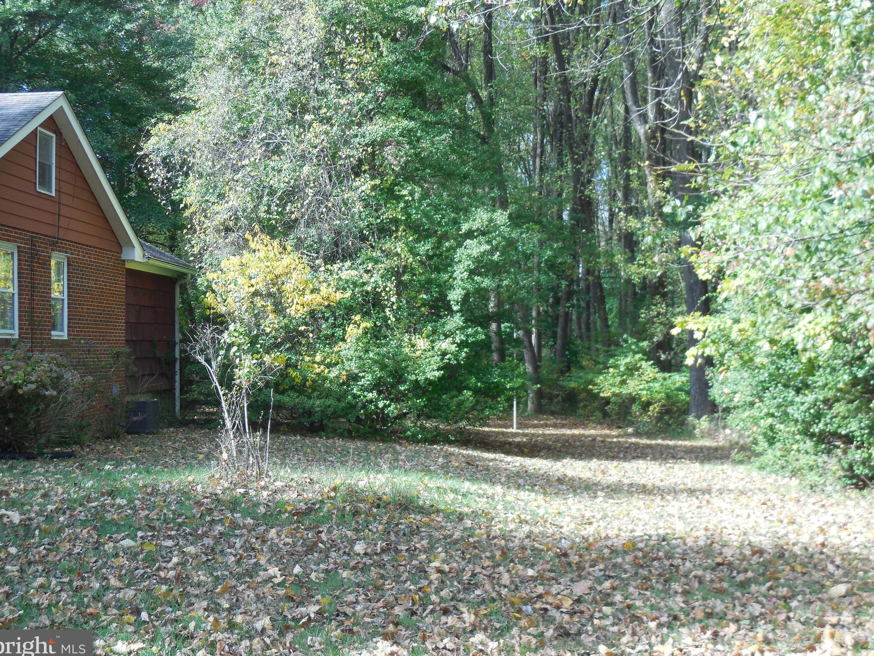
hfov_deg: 35.5
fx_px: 1364
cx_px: 429
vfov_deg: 27.0
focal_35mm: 54
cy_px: 331
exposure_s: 1/160
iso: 125
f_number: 4
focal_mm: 9.4
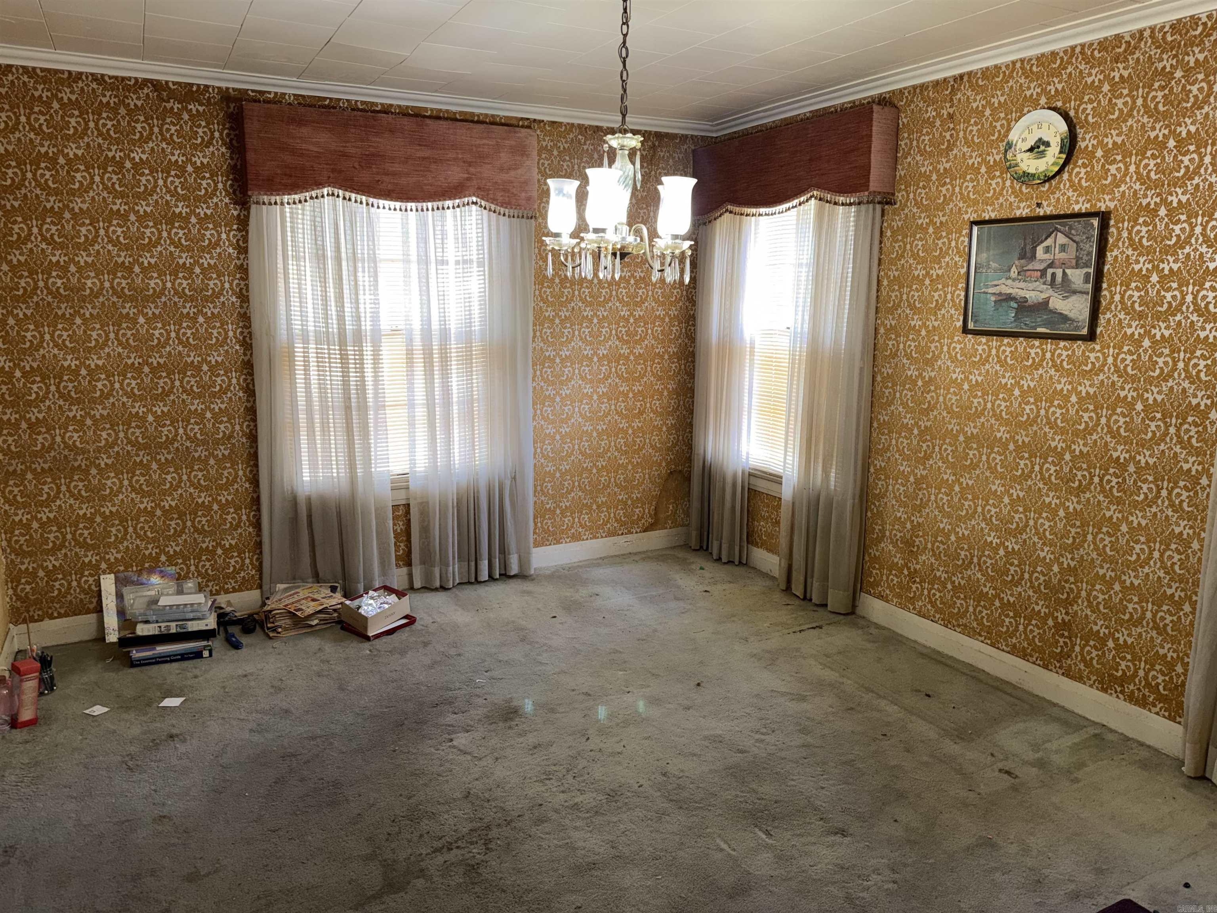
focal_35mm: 24
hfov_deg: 71.6
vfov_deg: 56.8
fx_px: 844
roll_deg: -0.3
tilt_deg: -10.9
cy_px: 456
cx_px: 608
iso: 100
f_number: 1.78
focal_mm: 6.76
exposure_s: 1/17
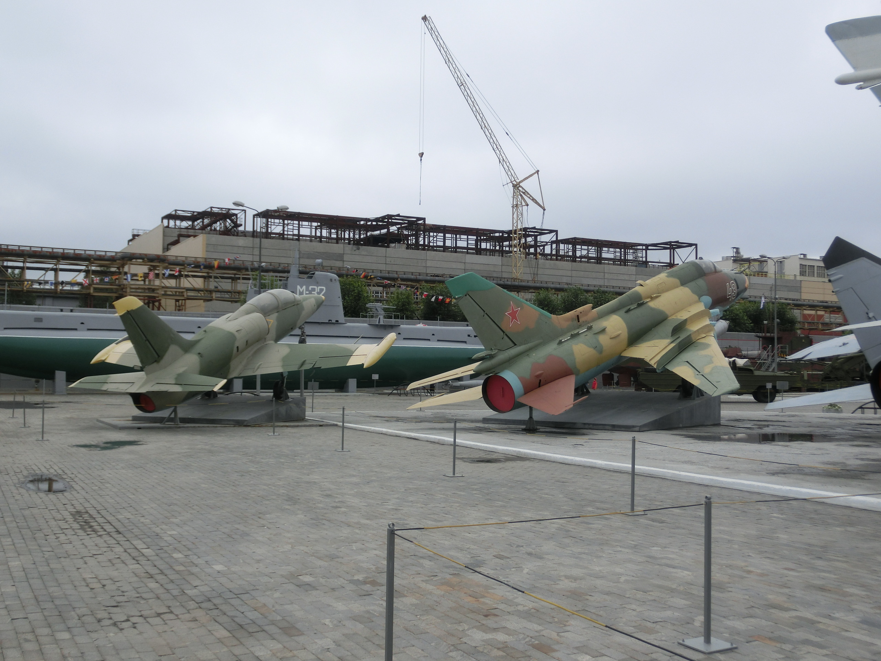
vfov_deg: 37.7
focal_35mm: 38
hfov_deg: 49.0
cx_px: 440
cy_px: 330
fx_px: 967
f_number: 3.9
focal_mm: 6.67
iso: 80
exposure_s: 1/400
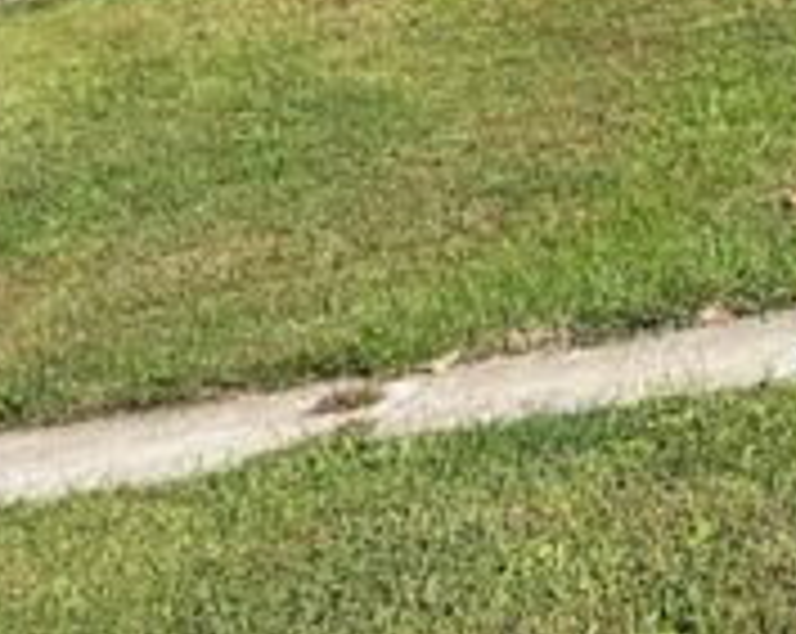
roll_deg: -1.1
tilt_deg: +8.7
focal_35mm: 115
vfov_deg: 11.8
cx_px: 1583
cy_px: -697
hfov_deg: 14.1
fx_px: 2705
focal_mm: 5.7
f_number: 1.5
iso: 50
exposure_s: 1/3257
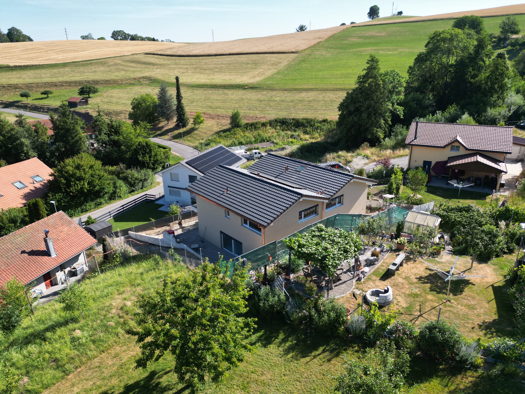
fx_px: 364
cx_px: 262
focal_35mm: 24
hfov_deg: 71.6
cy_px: 197
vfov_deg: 56.8
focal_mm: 6.72
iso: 130
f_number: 1.7
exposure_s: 1/2000
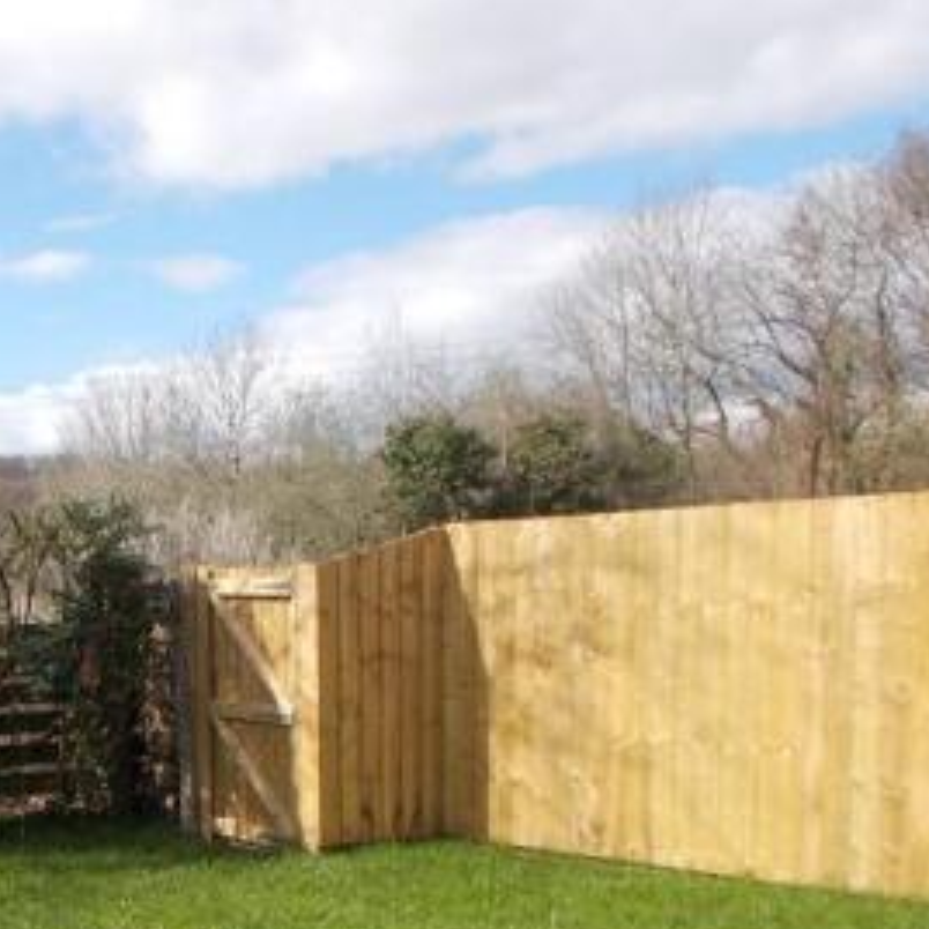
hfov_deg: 32.6
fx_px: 1518
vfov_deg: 33.1
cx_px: 120
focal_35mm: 50
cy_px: 740
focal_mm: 4.6
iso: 80
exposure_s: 1/100
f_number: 8
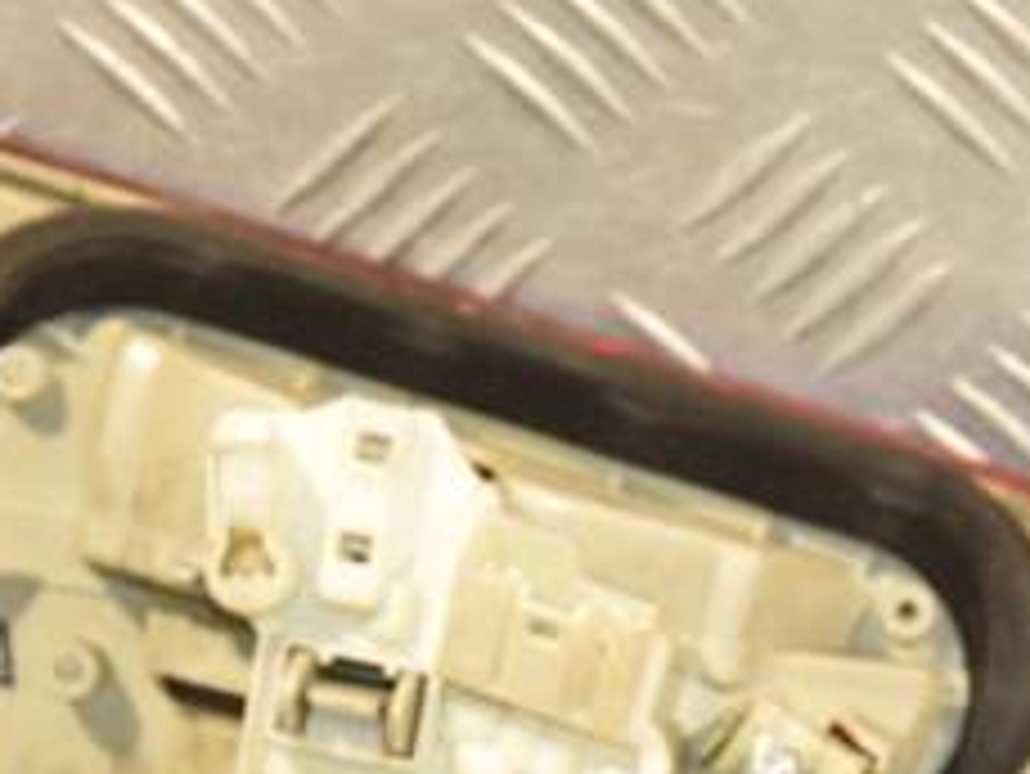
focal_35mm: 249
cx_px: 576
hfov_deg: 7.9
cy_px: 634
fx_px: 7413
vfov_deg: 6.0
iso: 800
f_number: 6.3
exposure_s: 1/200
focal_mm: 66
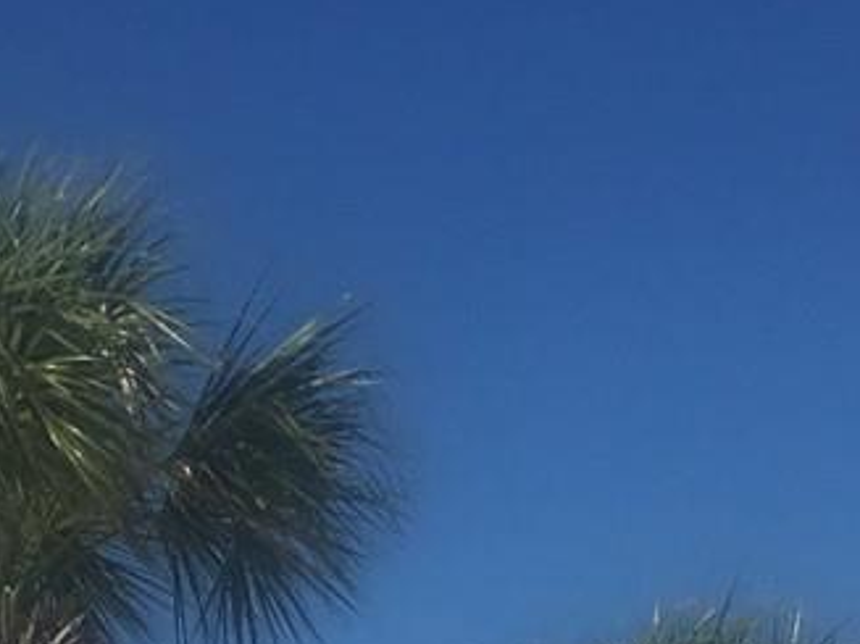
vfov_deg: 9.7
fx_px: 3527
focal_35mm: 142
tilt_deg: +3.2
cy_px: 1270
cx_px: 736
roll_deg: +1.2
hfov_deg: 13.8
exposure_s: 1/3663
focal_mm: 4.15
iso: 25
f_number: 2.2
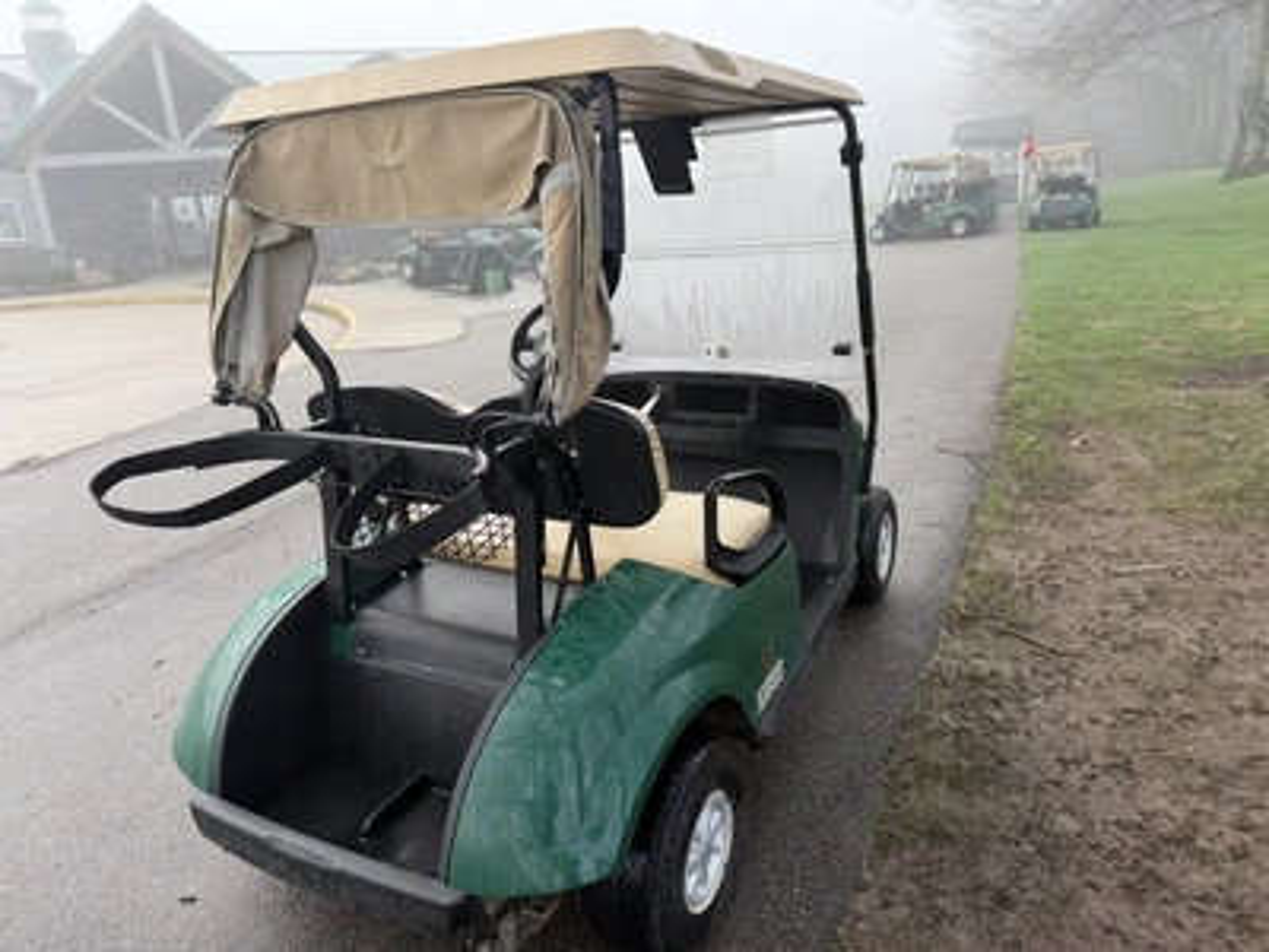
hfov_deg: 71.6
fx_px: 880
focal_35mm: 24
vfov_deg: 56.8
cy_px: 476
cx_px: 634
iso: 64
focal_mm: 6.76
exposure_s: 1/237
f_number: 1.78
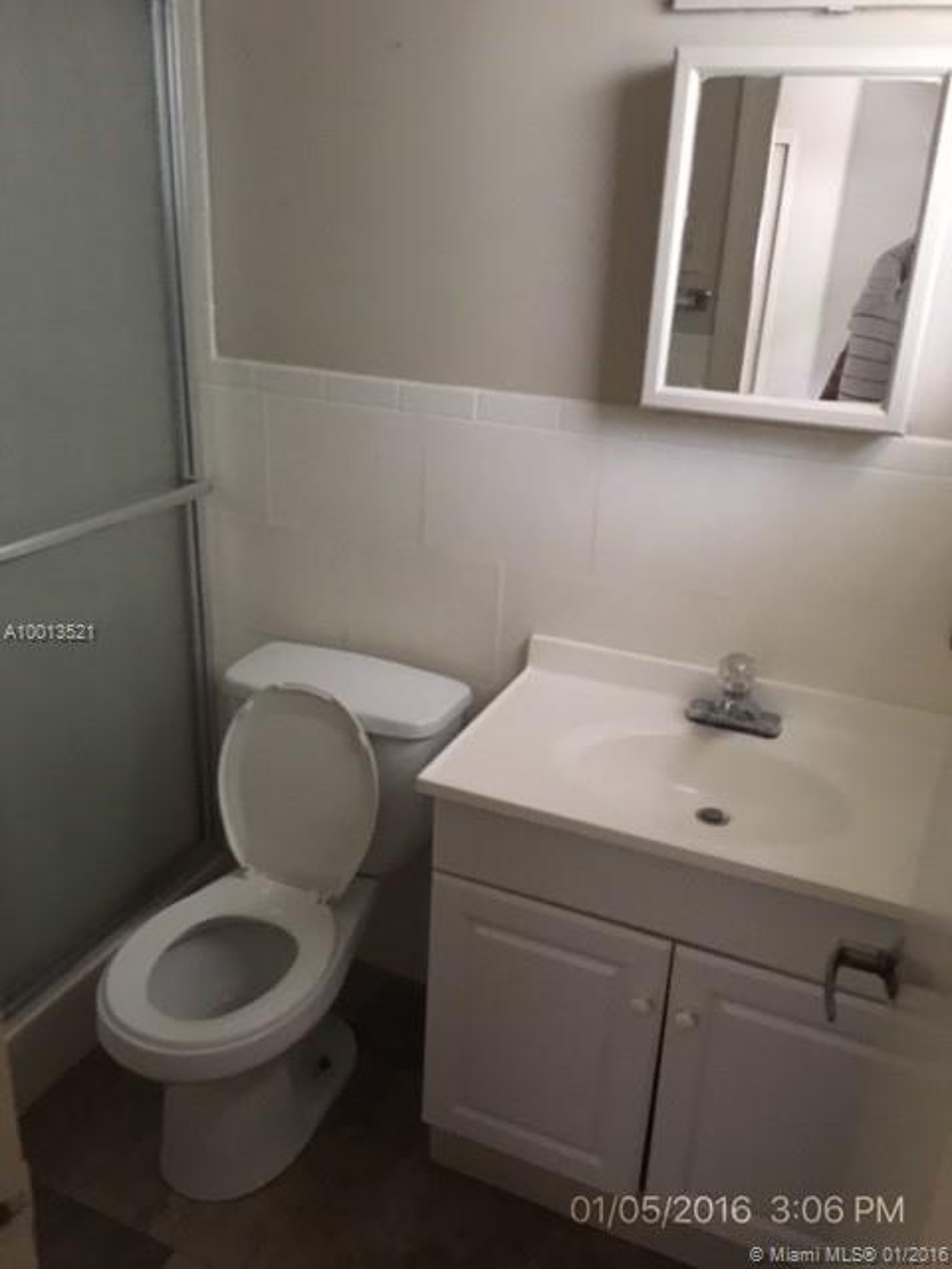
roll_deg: -1.7
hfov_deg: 48.2
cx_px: 476
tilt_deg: -21.2
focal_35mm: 29
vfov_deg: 61.7
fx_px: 1063
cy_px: 634
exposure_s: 1/15
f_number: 2.2
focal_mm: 4.15
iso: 400
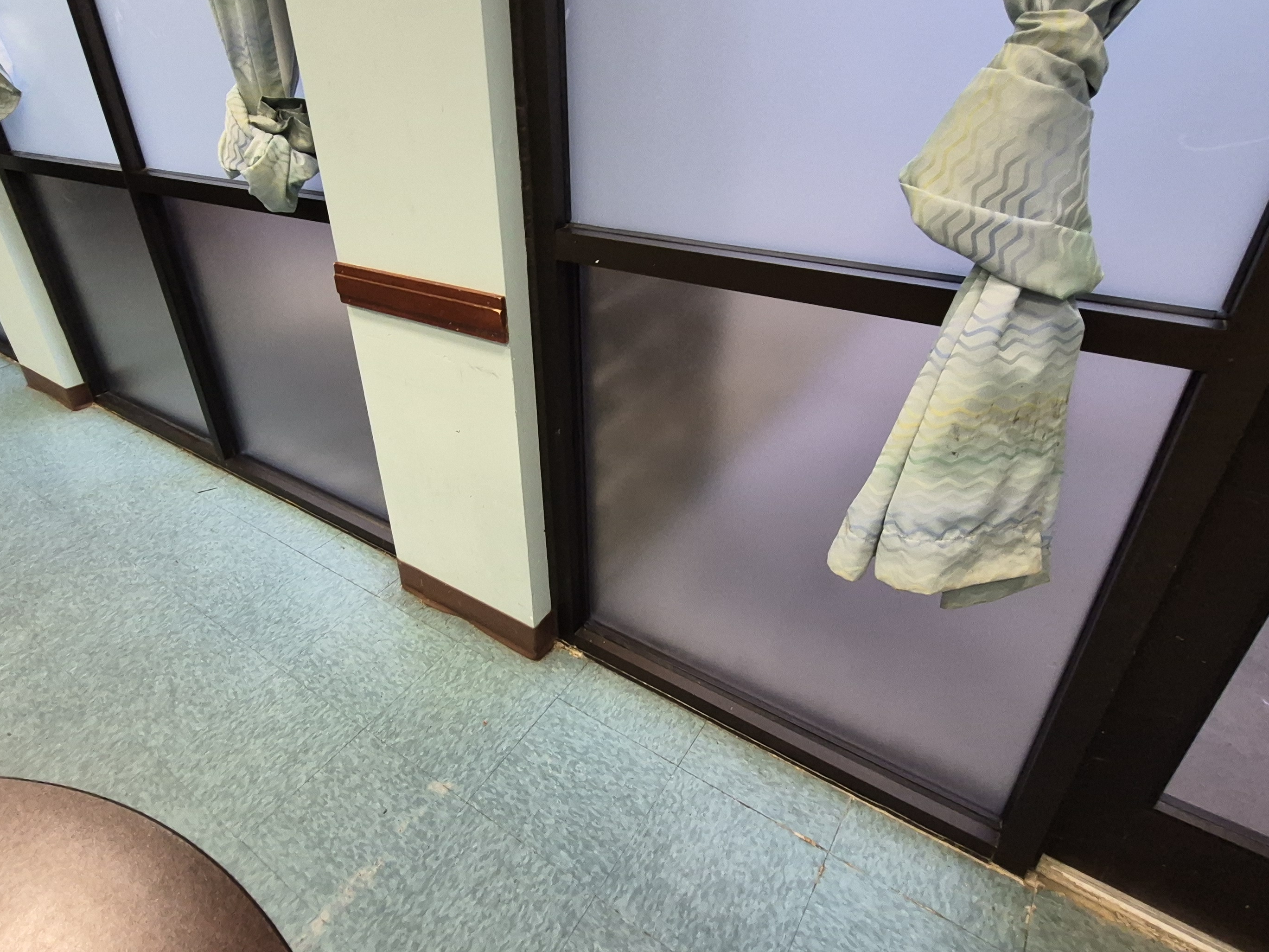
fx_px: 697
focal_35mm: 19
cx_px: 530
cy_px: 429
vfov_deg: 68.5
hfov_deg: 84.0
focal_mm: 1.74
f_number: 2.2
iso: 500
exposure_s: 1/60
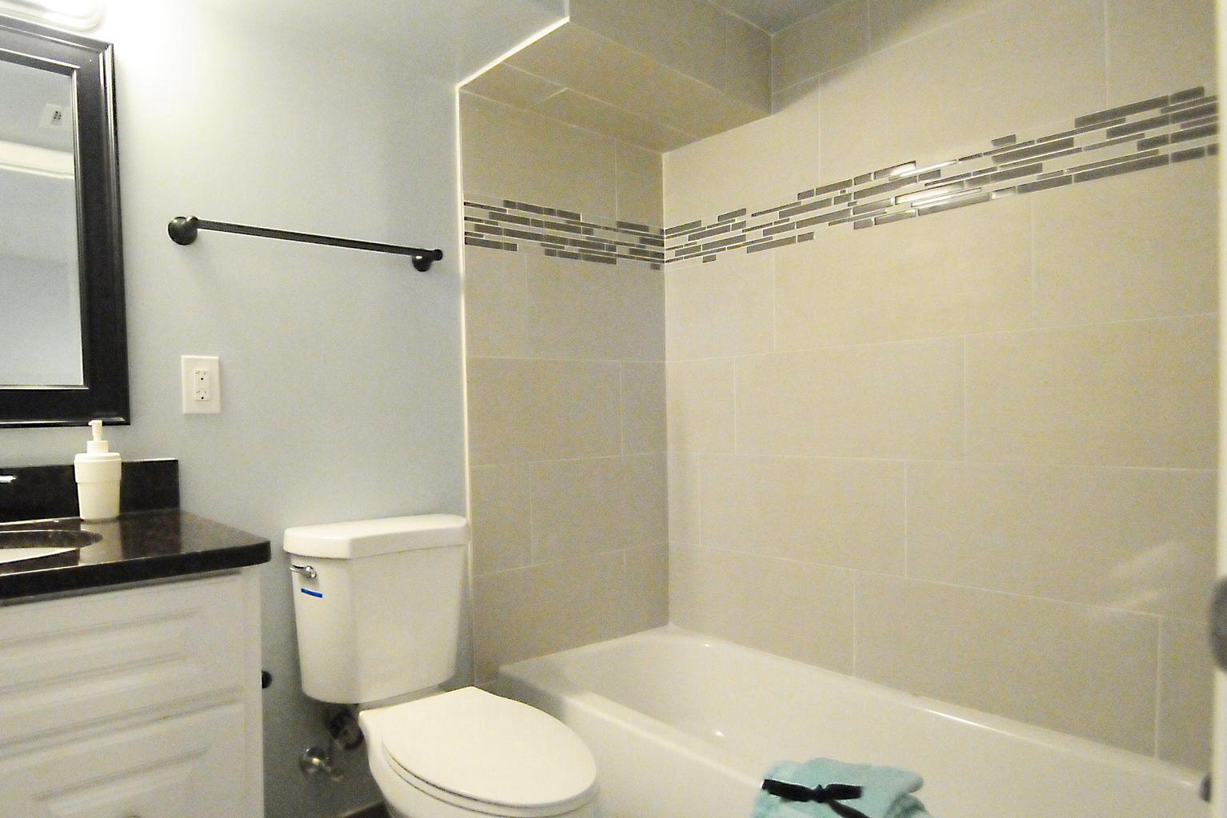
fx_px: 682
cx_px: 448
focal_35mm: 20
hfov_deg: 82.1
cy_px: 402
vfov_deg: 61.9
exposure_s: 1/320
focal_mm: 10
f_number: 3.5
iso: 6400
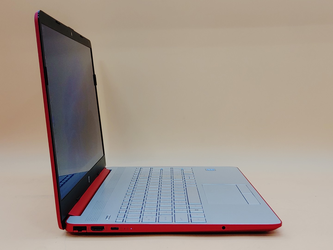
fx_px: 443
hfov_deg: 41.2
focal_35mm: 46
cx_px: 166
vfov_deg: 31.5
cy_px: 125
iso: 50
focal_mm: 4.36
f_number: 1.8
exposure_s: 1/81
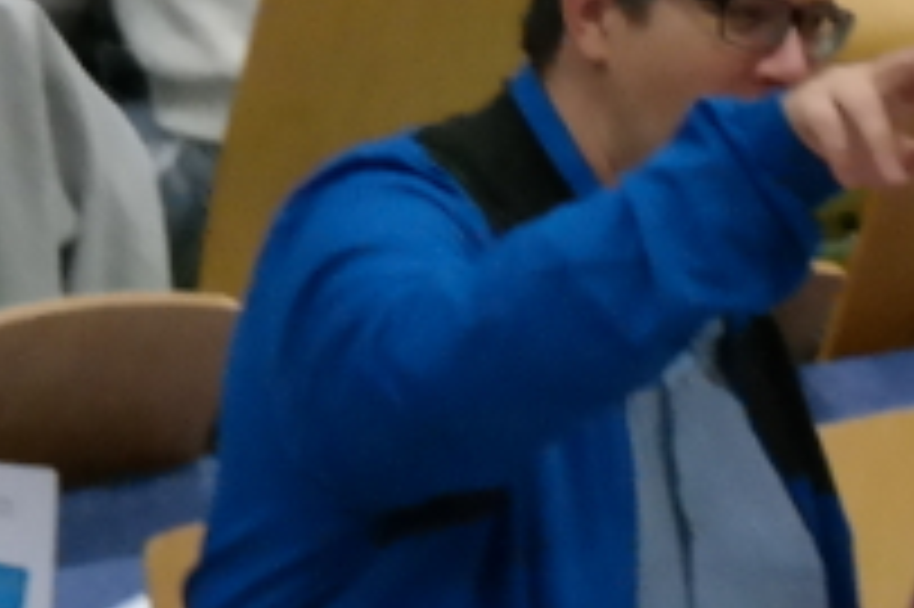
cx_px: 964
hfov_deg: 3.4
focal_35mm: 606
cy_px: 725
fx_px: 15373
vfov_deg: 2.3
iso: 1600
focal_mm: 50
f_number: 4
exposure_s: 1/80
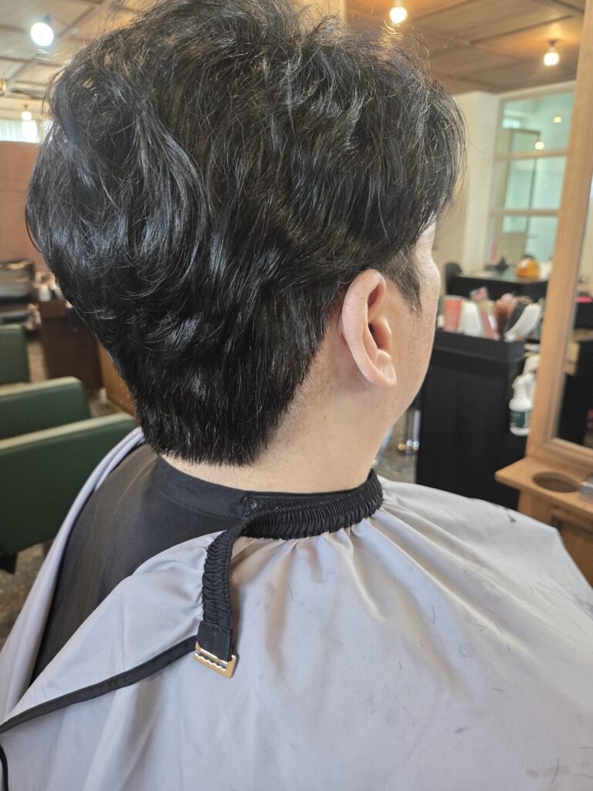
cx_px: 296
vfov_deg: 73.9
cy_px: 396
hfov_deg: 58.9
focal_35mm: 23
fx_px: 525
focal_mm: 5.4
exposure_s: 1/120
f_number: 1.8
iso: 320
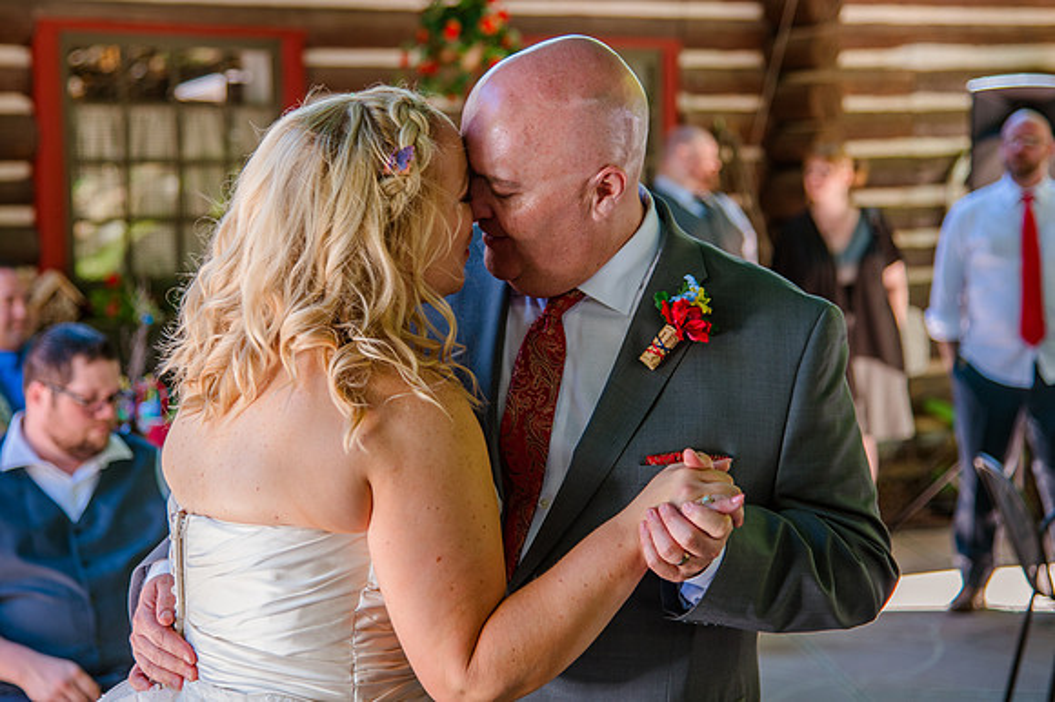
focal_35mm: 89
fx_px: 2614
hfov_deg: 22.8
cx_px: 494
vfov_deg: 15.3
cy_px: 284
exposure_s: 1/125
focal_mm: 75
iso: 320
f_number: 4
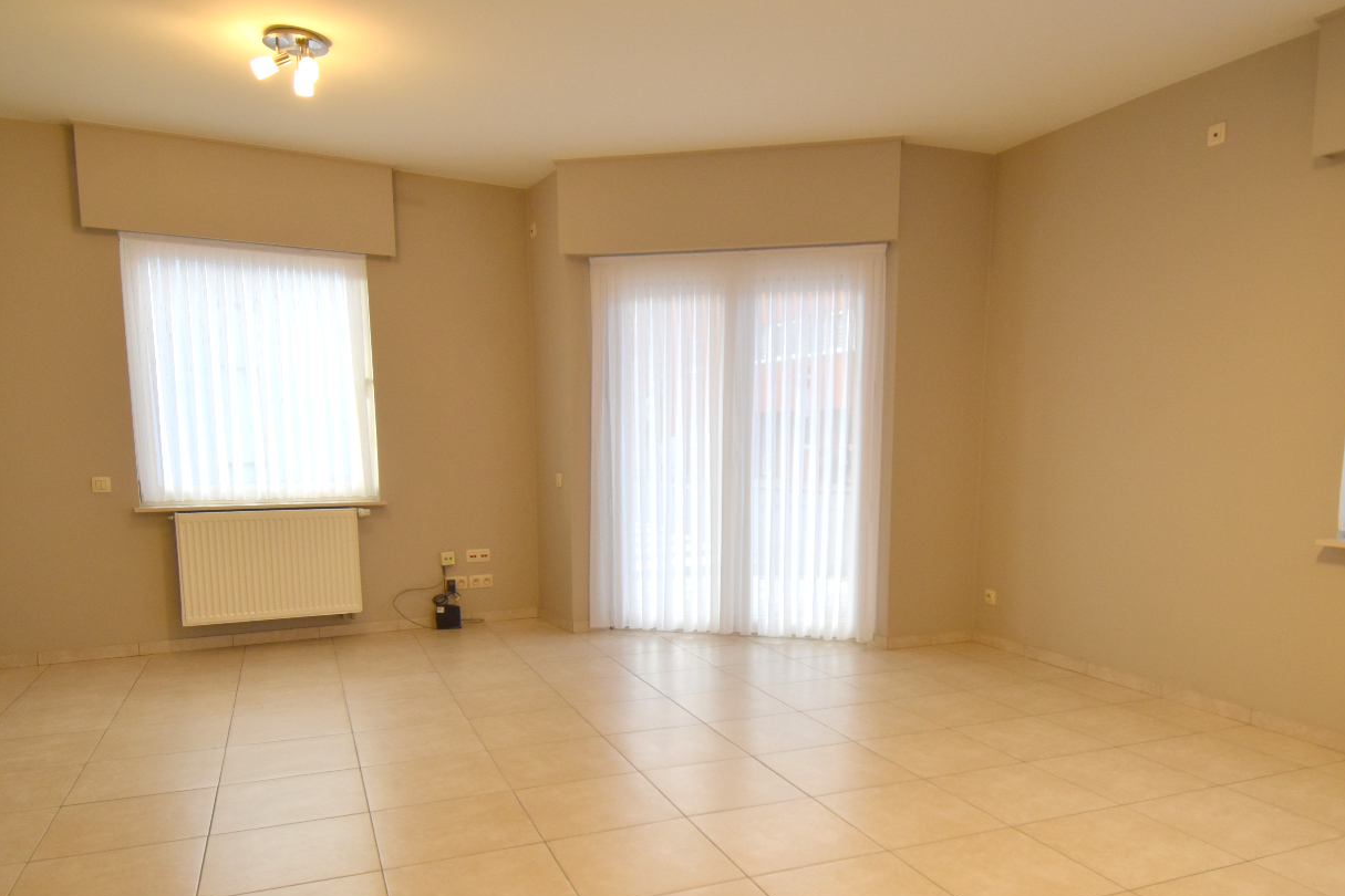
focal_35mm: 24
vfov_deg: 52.5
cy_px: 571
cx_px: 717
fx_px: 897
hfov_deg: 73.7
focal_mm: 12
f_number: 4.5
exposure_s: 1/80
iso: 400
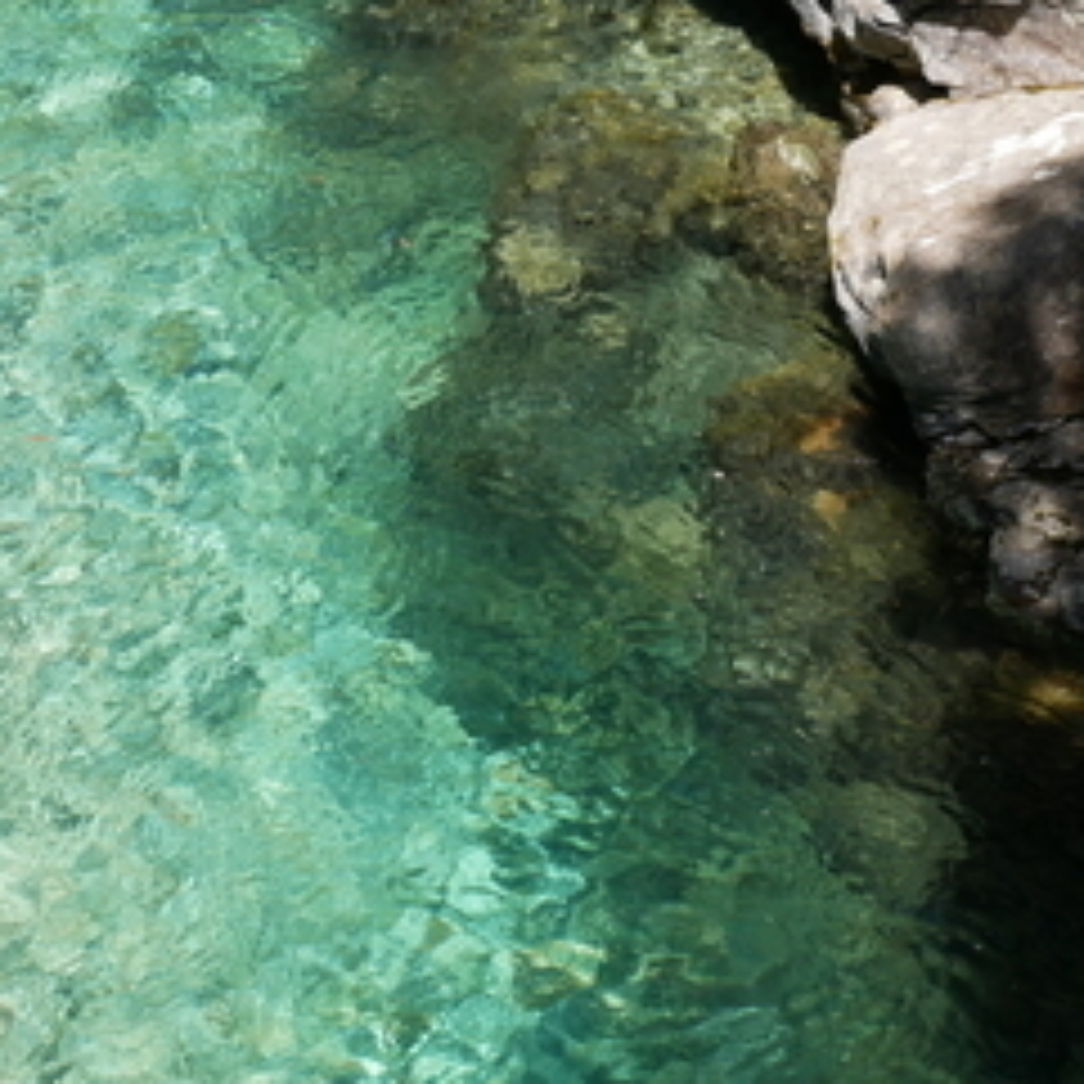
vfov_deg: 15.8
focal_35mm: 110
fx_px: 3897
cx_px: 108
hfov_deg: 15.6
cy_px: 299
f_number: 11
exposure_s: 1/80
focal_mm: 25
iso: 200
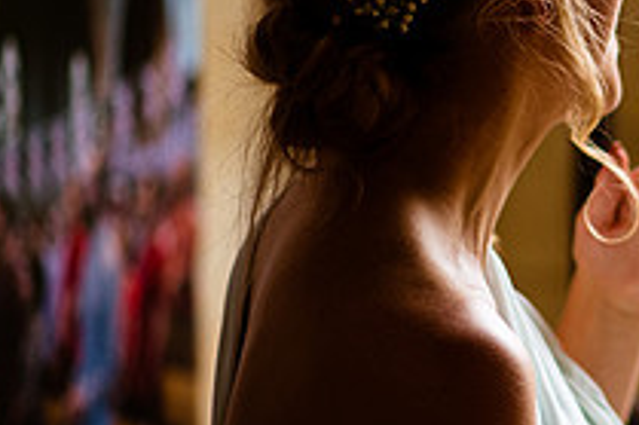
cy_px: 141
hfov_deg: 8.7
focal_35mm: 236
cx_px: 722
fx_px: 4186
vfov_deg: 5.8
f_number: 2
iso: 900
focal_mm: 85
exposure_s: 1/2500
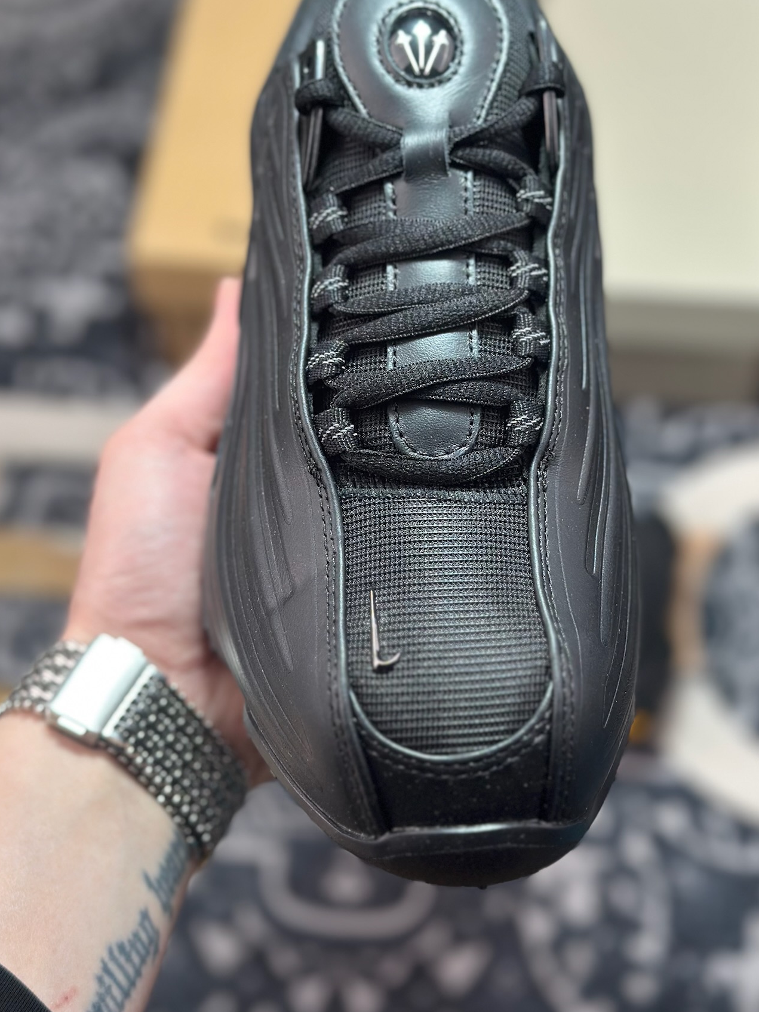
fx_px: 1696
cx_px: 436
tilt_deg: -57.6
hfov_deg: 25.2
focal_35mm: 58
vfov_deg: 33.1
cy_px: 410
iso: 80
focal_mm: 6.86
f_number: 1.78
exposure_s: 1/325
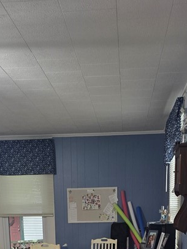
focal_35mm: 58
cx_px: 82
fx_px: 417
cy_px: 312
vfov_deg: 28.2
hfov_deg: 25.2
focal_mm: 6.3
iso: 250
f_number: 1.7
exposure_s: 1/120
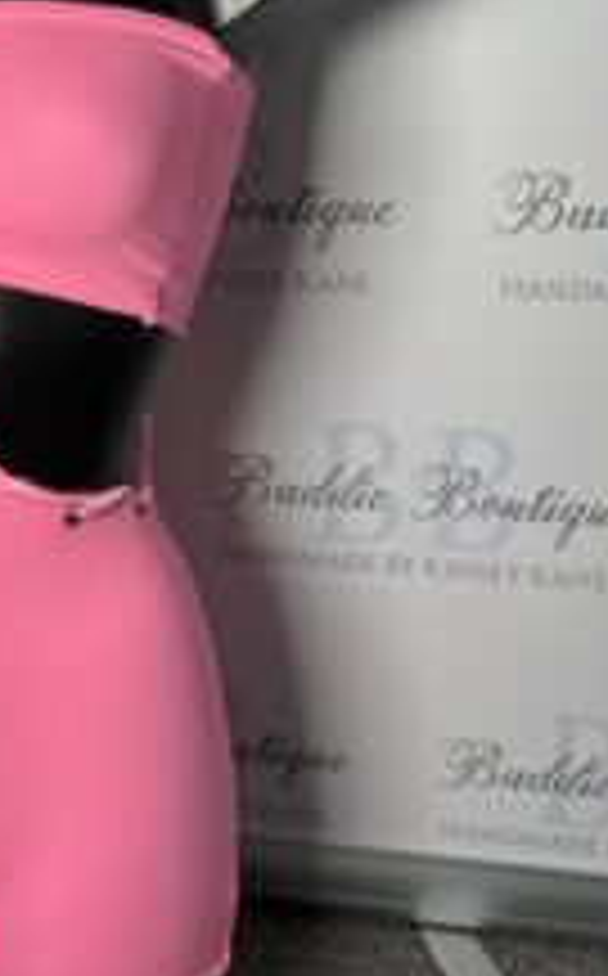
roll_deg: -0.1
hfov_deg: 25.6
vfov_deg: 42.4
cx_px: -32
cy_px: 378
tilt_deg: -14.1
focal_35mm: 47
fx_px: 1250
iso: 100
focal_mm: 6.76
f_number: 1.78
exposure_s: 1/120
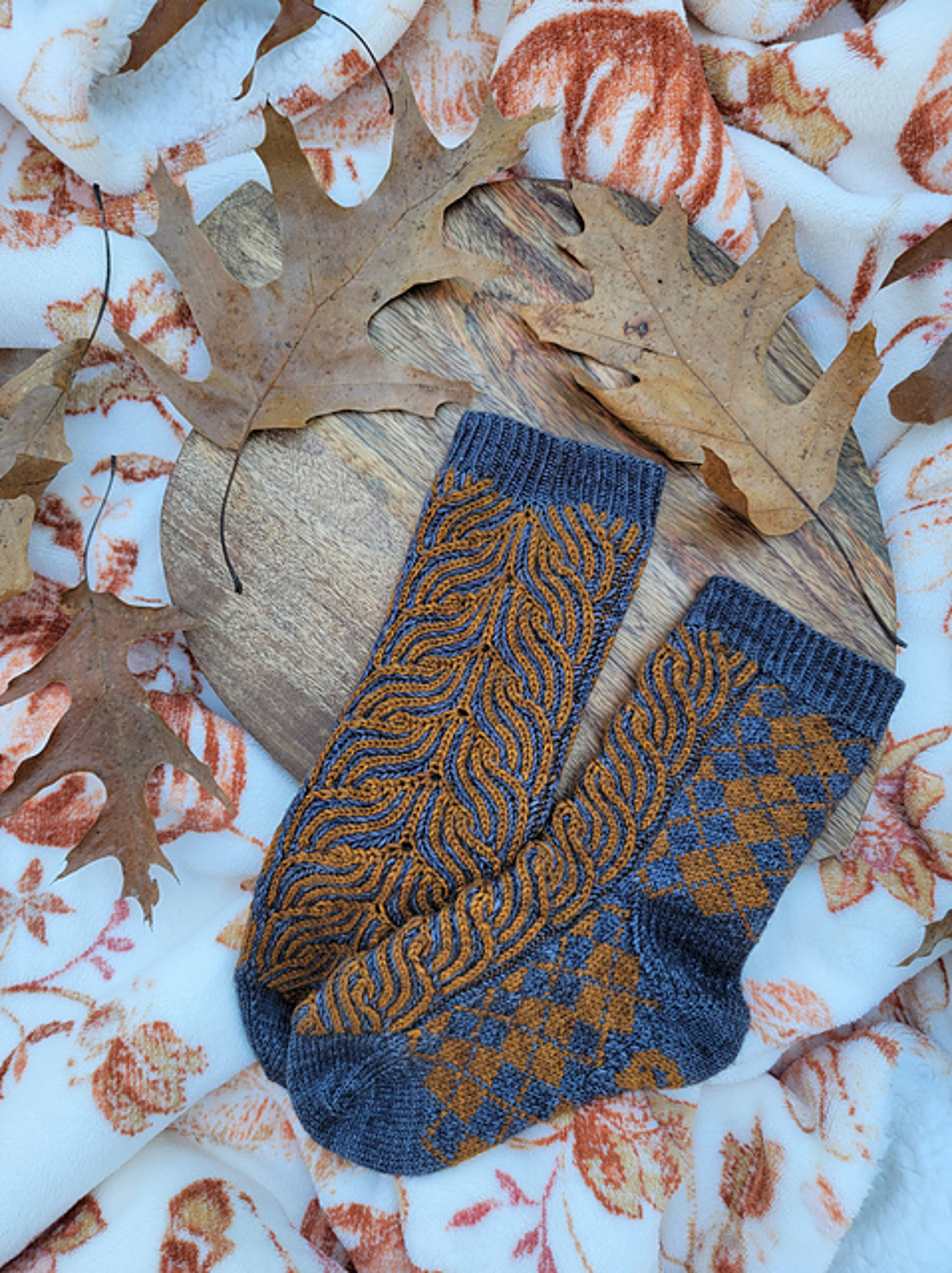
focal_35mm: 24
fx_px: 881
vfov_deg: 71.6
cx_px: 476
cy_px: 636
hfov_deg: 56.8
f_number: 1.8
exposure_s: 1/120
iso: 50
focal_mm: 6.7
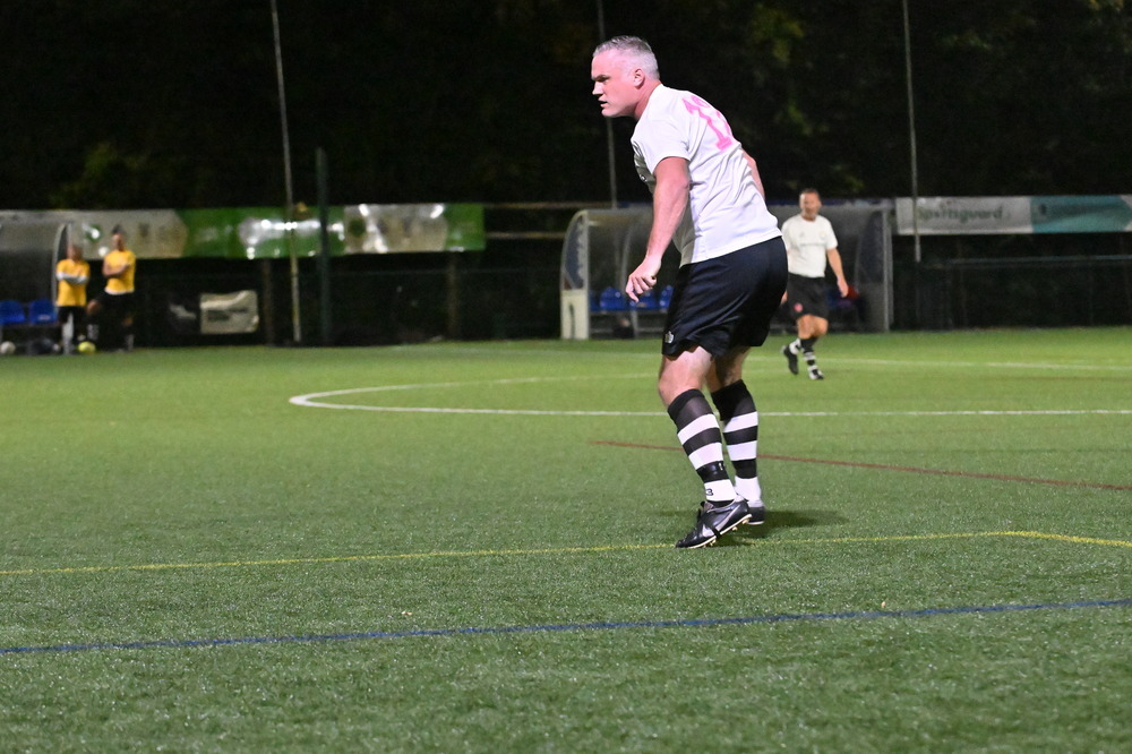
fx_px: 4463
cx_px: 566
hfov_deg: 14.5
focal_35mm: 142
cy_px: 377
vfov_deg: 9.7
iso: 8000
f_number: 5.6
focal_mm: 95
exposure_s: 1/500
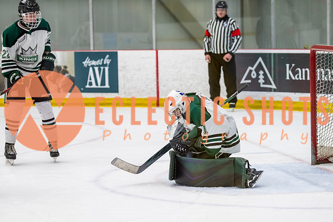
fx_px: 1388
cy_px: 136
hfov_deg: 13.7
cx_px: 197
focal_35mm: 150
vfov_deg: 9.2
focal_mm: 100
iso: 2000
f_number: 3.2
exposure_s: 1/640
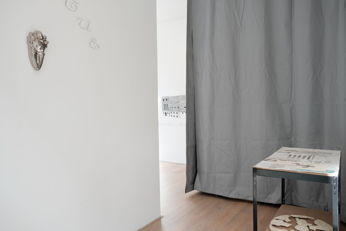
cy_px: 116
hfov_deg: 67.4
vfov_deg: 47.9
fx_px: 259
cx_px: 173
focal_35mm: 27
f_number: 3.2
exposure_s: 1/105
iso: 320
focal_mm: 18
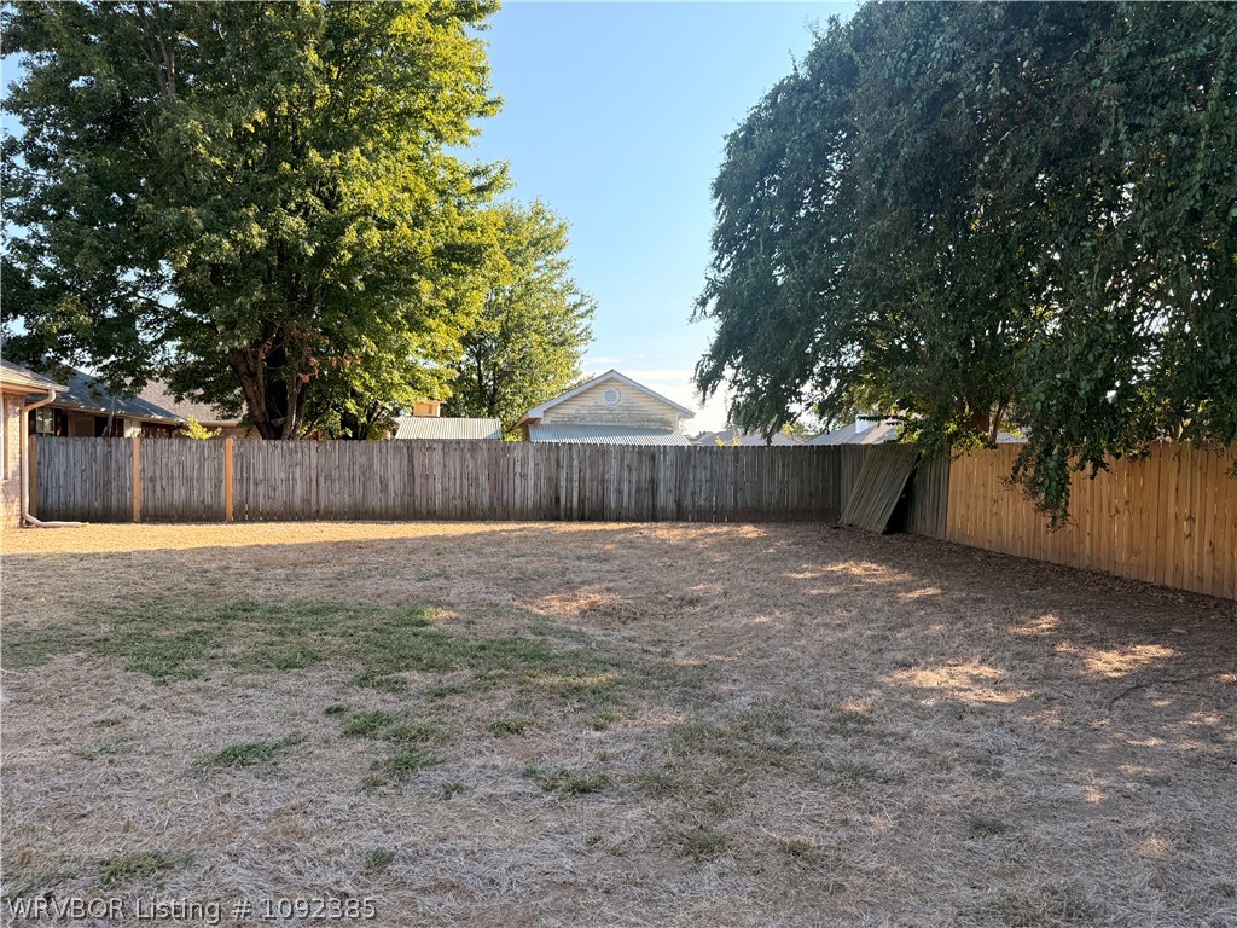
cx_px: 618
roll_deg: +0.7
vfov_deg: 56.8
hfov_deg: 71.6
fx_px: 858
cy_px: 464
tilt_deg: +0.5
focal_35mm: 24
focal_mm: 6.76
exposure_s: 1/1385
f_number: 1.78
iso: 100
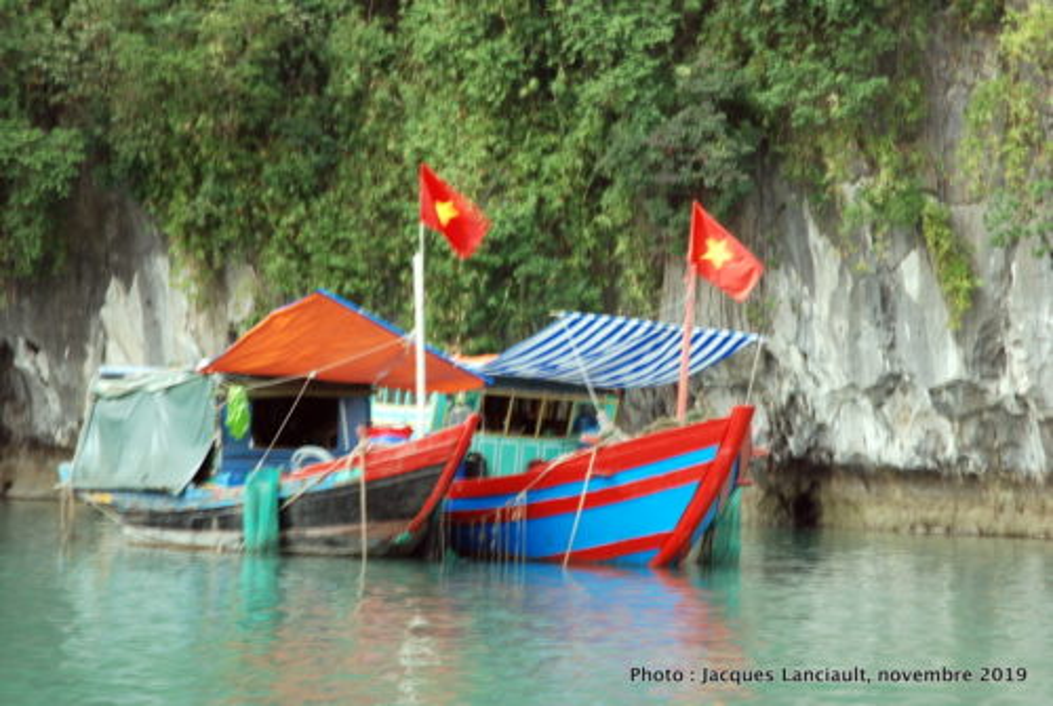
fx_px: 3076
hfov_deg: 19.4
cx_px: 526
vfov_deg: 13.1
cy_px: 353
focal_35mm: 105
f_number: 11
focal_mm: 70
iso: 100
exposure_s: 1/10
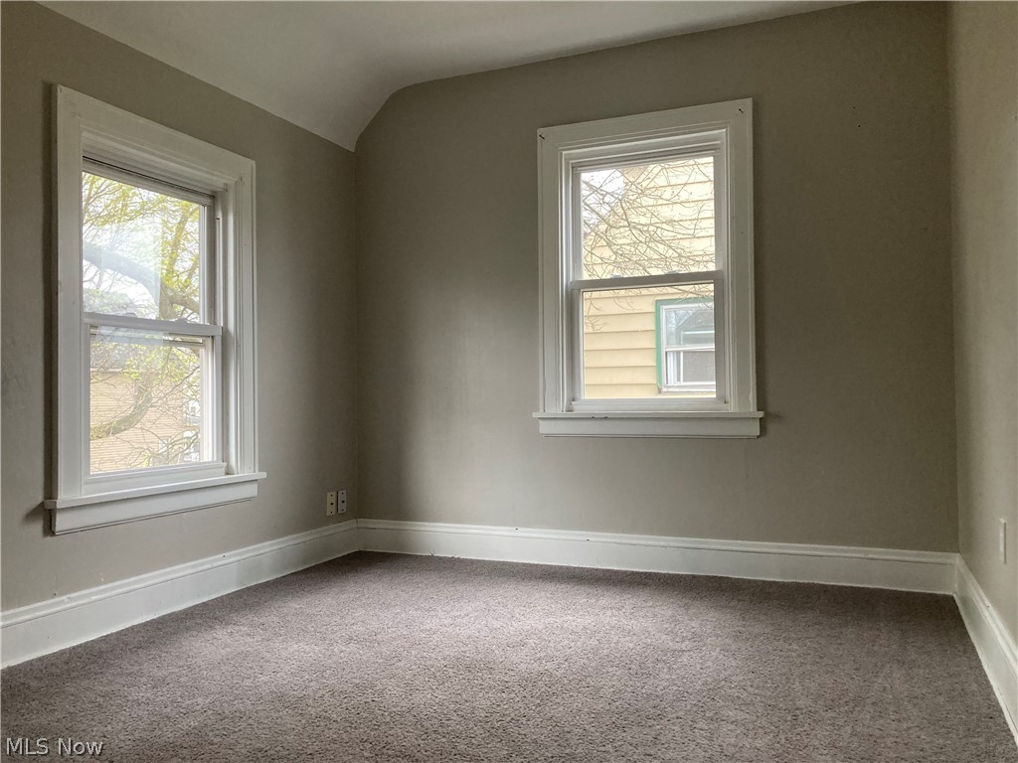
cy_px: 382
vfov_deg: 49.7
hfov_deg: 63.4
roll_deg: +0.7
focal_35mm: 28
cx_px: 509
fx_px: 823
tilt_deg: +2.0
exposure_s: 1/60
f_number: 1.8
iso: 125
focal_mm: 3.99
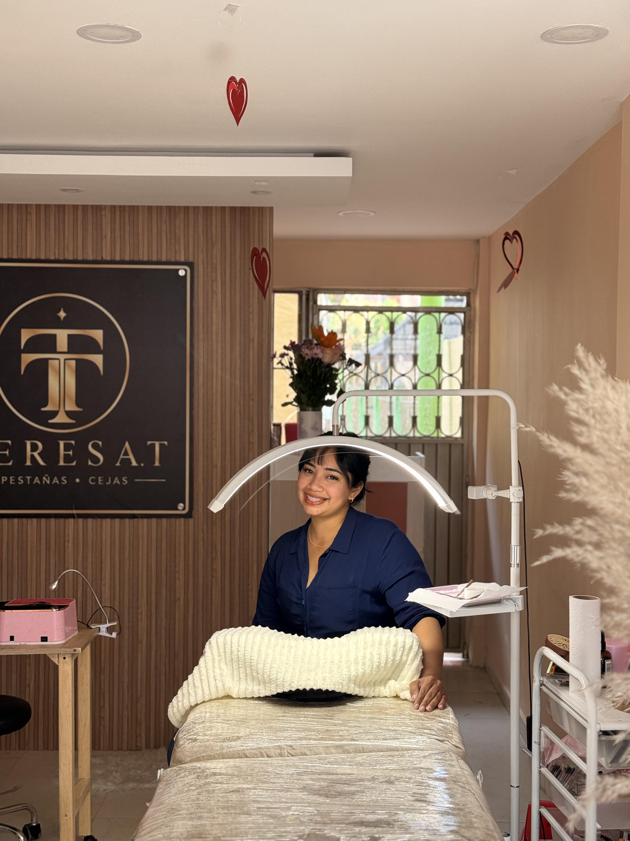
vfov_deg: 39.7
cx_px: 315
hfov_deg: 30.3
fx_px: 1165
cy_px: 420
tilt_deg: +0.4
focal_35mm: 48
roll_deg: -0.4
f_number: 1.78
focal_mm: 6.76
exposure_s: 1/103
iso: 100
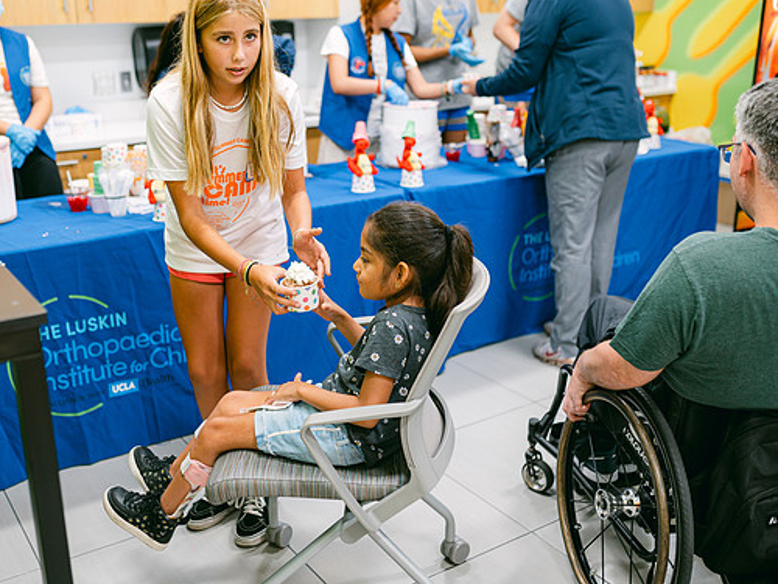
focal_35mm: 39
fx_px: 877
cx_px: 338
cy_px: 293
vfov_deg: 36.8
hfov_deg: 47.7
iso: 320
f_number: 2
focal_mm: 35
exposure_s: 1/125
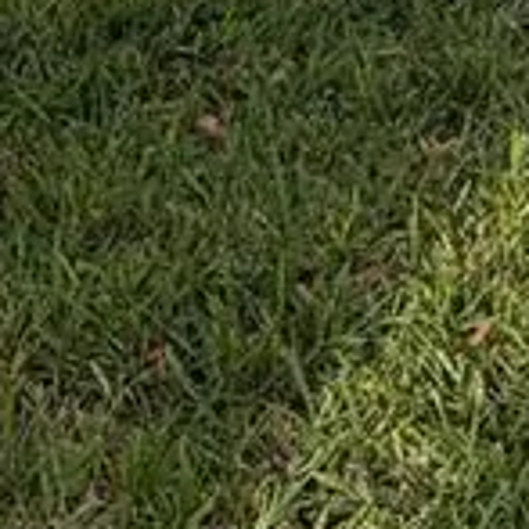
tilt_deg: -14.4
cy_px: -684
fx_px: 3250
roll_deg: +2.3
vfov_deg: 8.6
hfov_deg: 8.7
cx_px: 1152
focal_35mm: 188
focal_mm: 5.96
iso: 50
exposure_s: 1/1337
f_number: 1.6
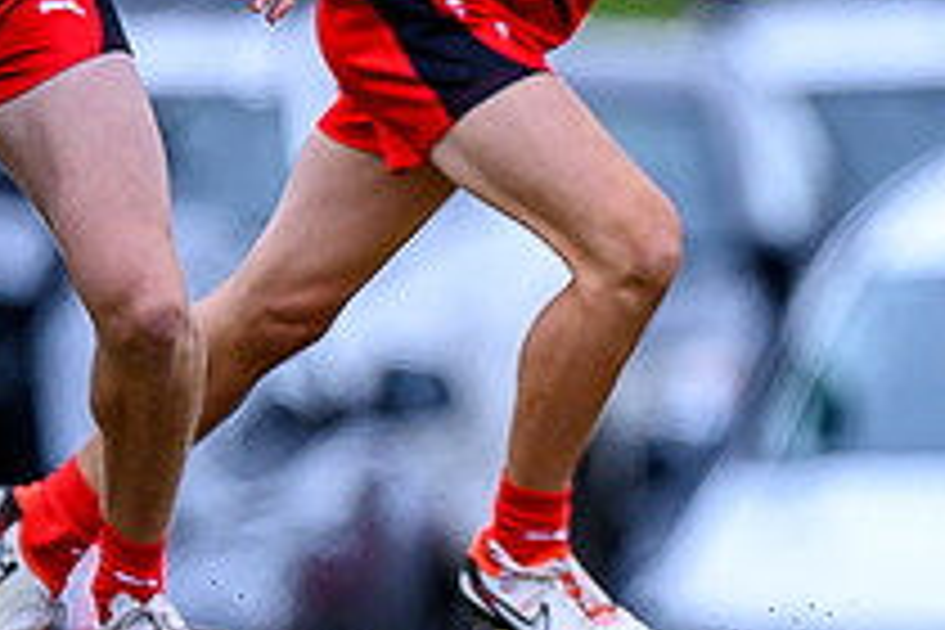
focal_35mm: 2901
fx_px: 76145
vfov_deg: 0.5
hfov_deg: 0.7
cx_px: 1482
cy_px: 112
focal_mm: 500
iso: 250
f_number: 4
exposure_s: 1/1250
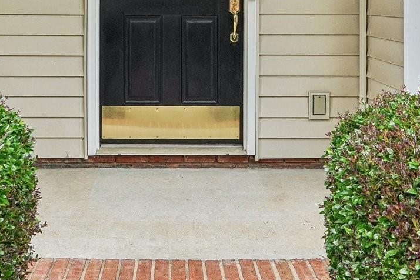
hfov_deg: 45.1
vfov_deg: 28.9
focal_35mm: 43
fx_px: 502
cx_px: 164
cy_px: -9
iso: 250
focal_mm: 10
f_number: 8
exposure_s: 1/30
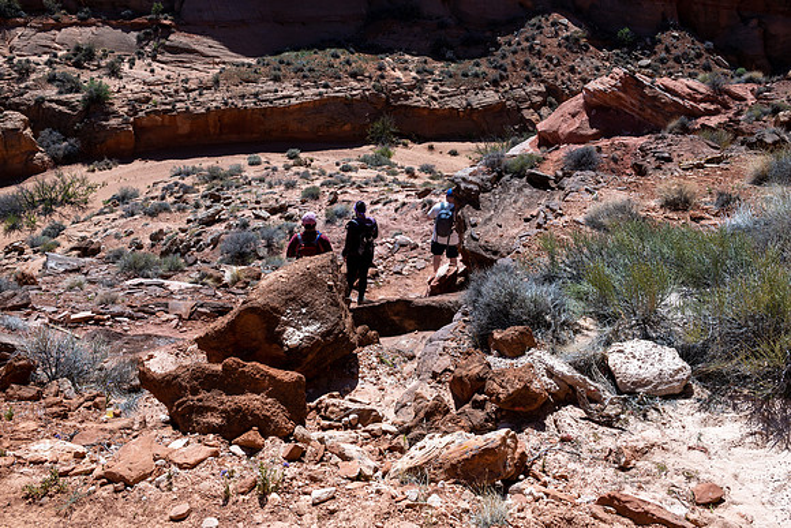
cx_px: 396
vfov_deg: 42.3
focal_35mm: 31
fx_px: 681
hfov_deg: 60.3
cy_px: 264
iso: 640
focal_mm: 31
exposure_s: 1/500
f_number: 16
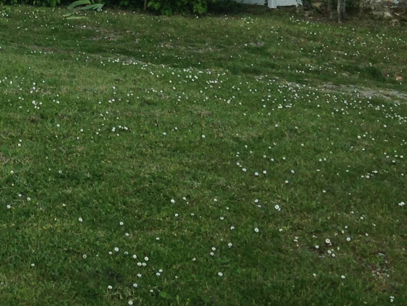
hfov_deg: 16.5
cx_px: -164
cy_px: -125
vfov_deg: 12.8
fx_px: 1305
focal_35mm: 111
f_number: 2.4
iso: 50
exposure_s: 1/1130
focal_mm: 4.12
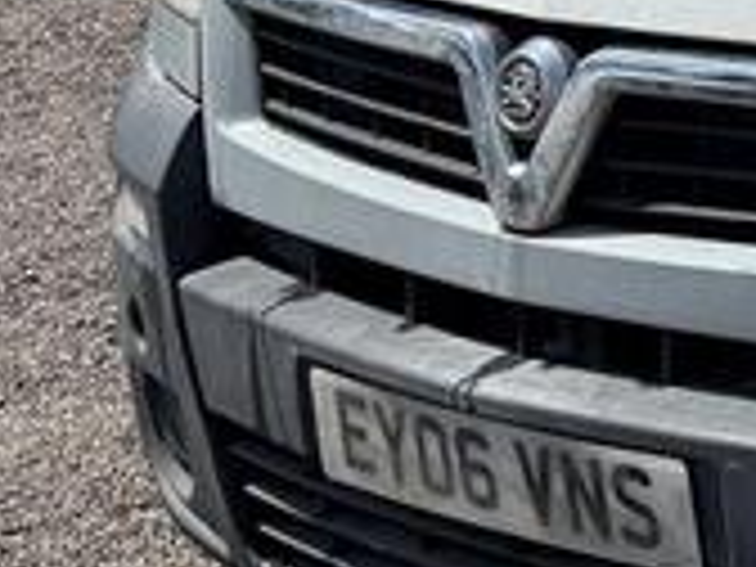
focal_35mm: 139
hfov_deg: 12.4
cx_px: 1557
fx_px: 3036
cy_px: -284
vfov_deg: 10.3
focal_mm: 5.96
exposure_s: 1/5348
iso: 50
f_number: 1.6
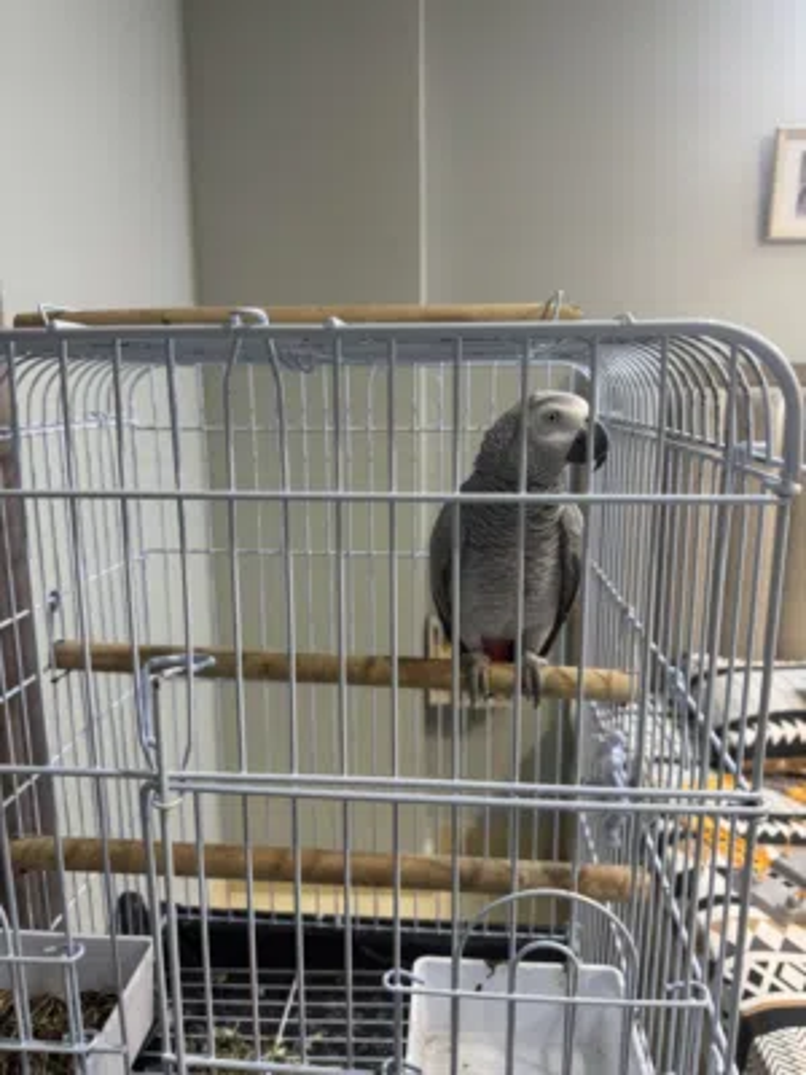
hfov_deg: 56.8
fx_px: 745
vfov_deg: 71.6
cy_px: 538
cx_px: 403
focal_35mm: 24
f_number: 1.78
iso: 640
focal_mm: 6.76
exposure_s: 1/50
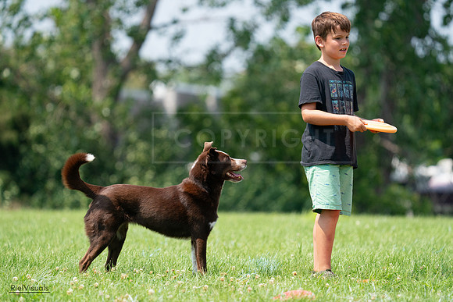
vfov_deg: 3.7
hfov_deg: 5.5
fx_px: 4732
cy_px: 151
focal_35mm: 376
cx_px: 226
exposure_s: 1/4000
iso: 2000
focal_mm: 376
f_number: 6.3
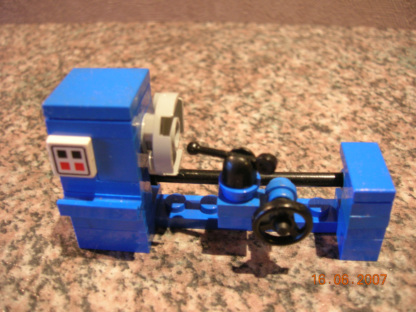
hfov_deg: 54.0
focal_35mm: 34
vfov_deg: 41.8
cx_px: 208
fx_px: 409
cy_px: 156
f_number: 2.9
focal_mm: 5.7
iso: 108
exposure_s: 1/3.7
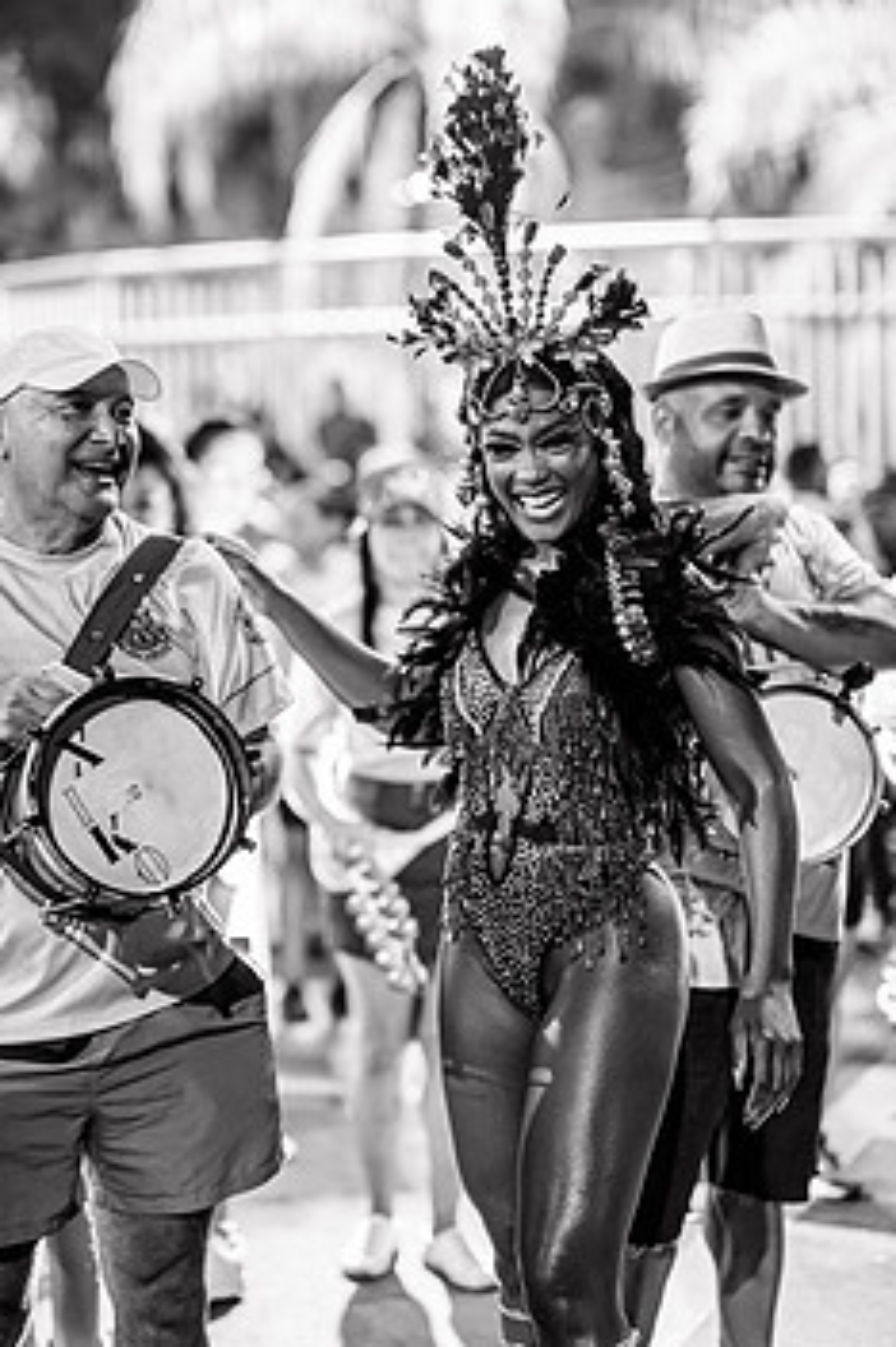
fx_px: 2394
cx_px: 364
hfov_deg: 21.2
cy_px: 605
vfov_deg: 31.4
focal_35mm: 64
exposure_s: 1/320
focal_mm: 50
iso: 2000
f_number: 1.2
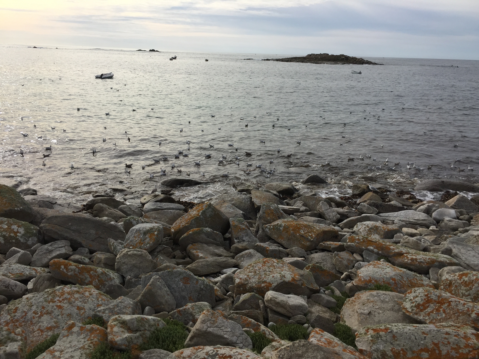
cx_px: 240
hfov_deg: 61.7
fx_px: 401
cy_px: 180
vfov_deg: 48.2
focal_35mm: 29
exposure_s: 1/3300
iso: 32
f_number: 2.2
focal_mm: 4.15
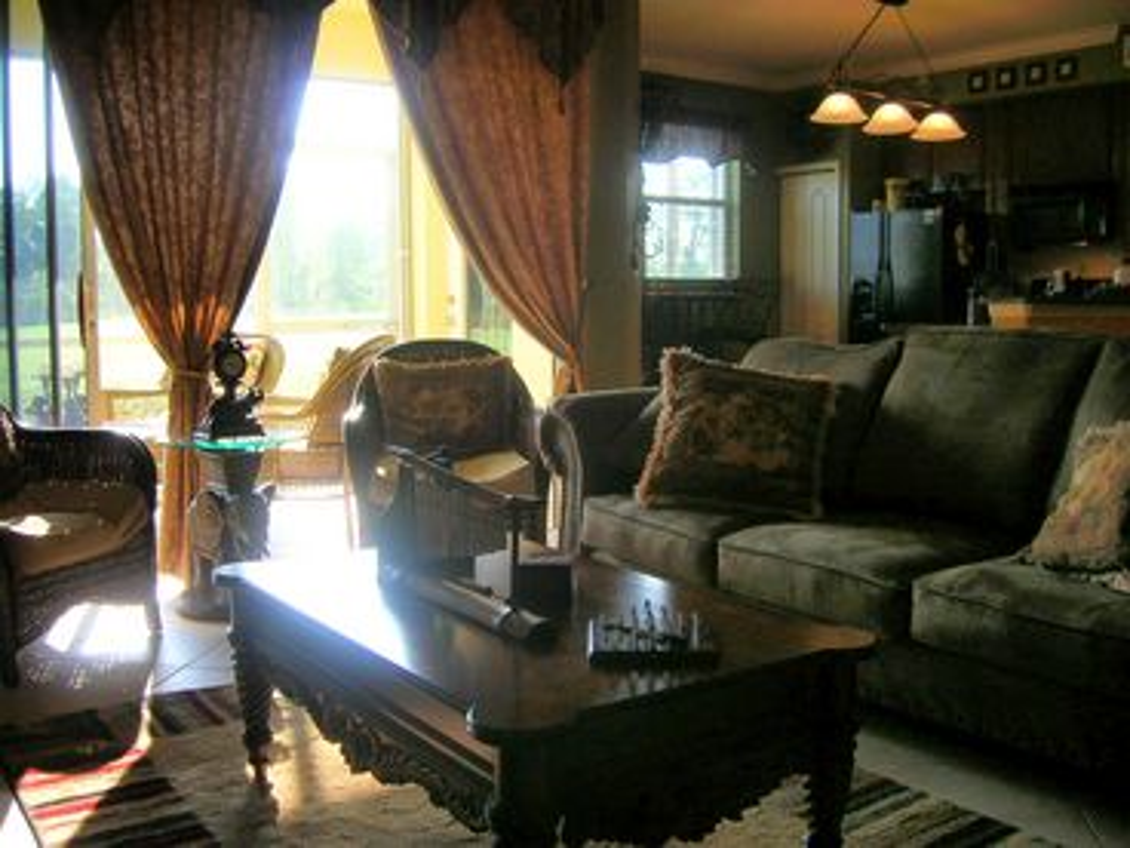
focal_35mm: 34
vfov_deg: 41.8
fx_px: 1110
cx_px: 565
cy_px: 424
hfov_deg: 54.0
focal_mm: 5.7
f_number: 2.9
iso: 50
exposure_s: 1/65.1
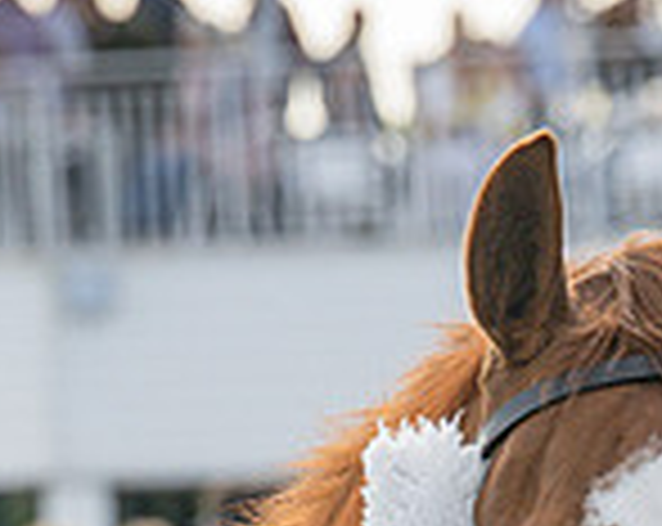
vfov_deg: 2.3
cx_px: 802
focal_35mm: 674
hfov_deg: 2.9
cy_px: 827
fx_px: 13179
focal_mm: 104
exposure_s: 1/1600
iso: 400
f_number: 4
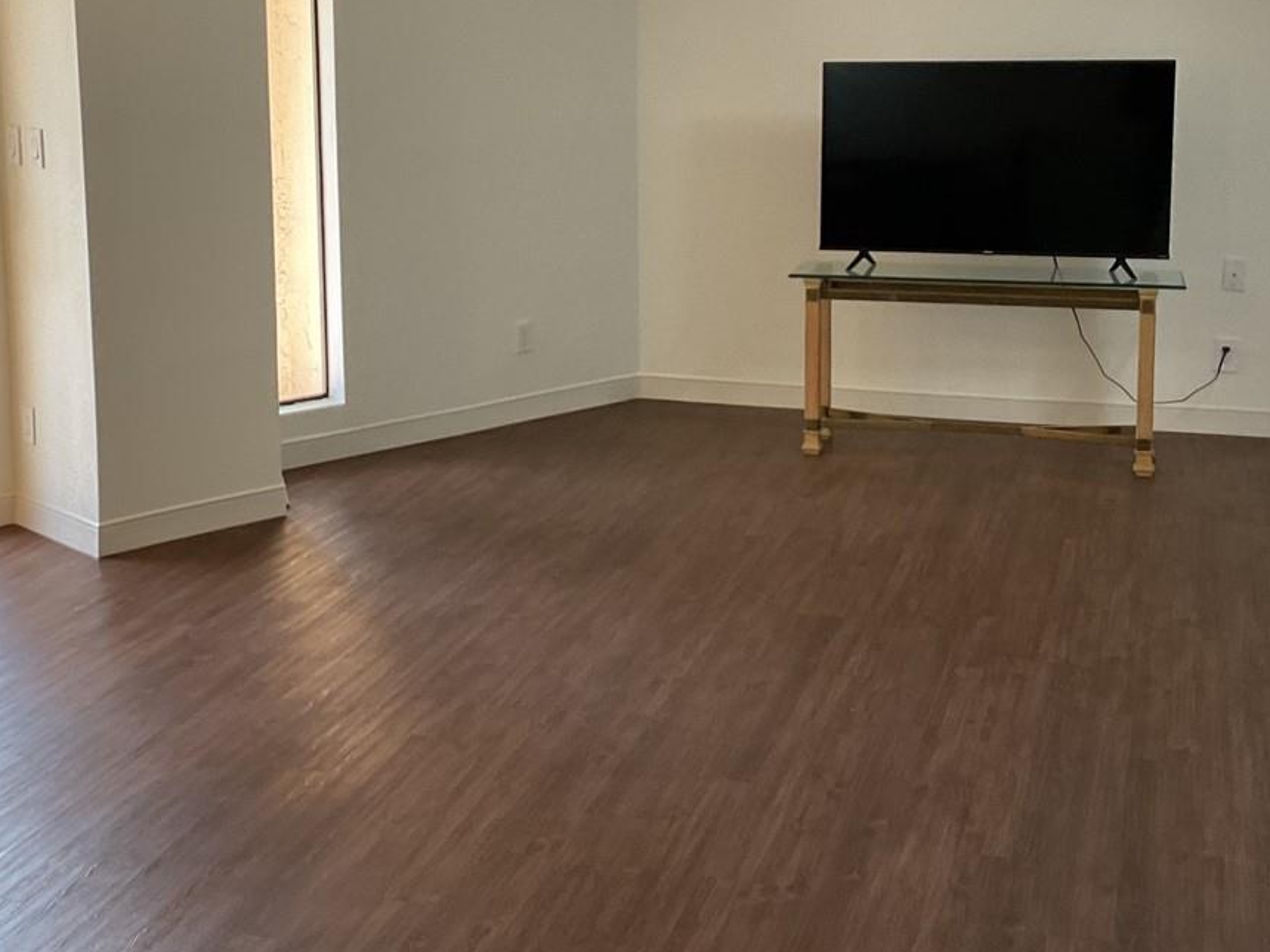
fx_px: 1981
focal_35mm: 54
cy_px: 262
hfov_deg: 35.4
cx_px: 492
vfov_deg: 26.7
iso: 100
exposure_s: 1/60
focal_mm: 3
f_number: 1.8
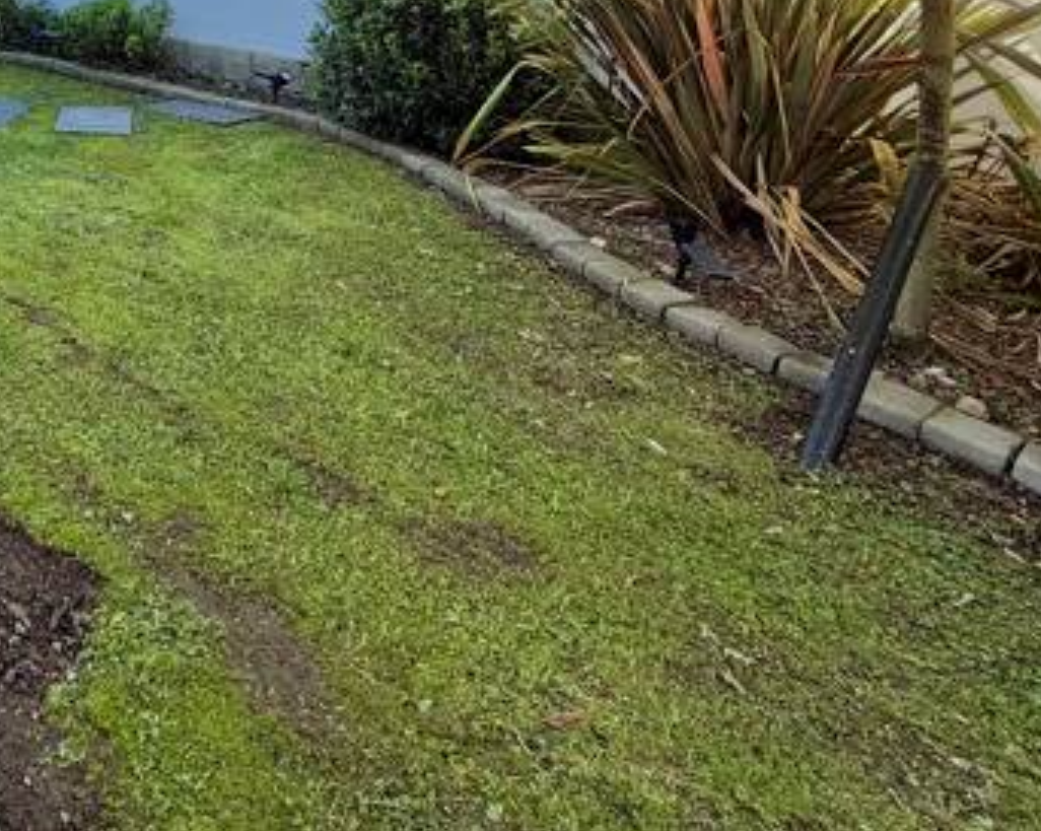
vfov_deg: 38.2
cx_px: 30
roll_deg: -1.7
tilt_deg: -3.8
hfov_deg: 47.5
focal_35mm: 32
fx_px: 985
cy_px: -76
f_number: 2.2
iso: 50
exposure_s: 1/502
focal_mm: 2.22
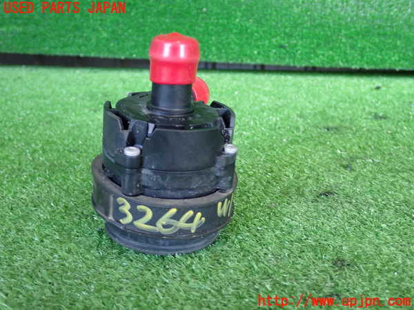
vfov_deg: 32.9
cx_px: 207
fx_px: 526
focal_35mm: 44
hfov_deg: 42.9
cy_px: 155
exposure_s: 1/40
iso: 500
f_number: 2.9
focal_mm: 7.84
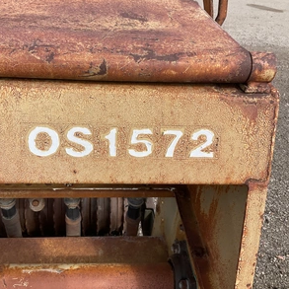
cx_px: 123
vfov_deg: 47.2
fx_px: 331
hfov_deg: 47.1
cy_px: 146
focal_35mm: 35
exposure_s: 1/842
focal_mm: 3
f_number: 1.8
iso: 25
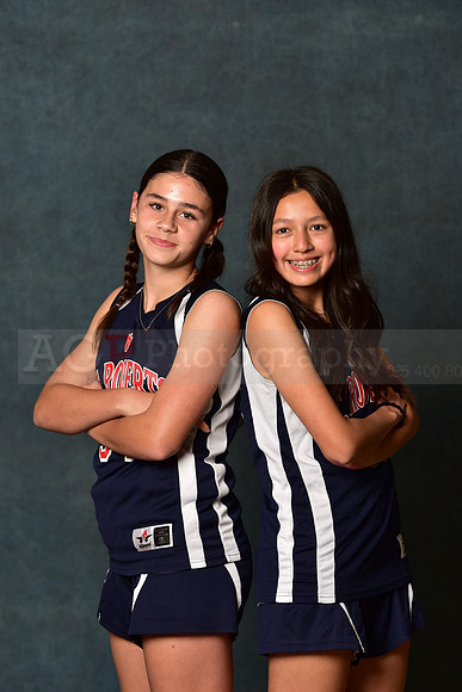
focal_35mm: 125
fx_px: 2405
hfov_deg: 11.0
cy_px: 346
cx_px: 231
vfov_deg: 16.4
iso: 200
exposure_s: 1/200
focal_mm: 125
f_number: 4.5
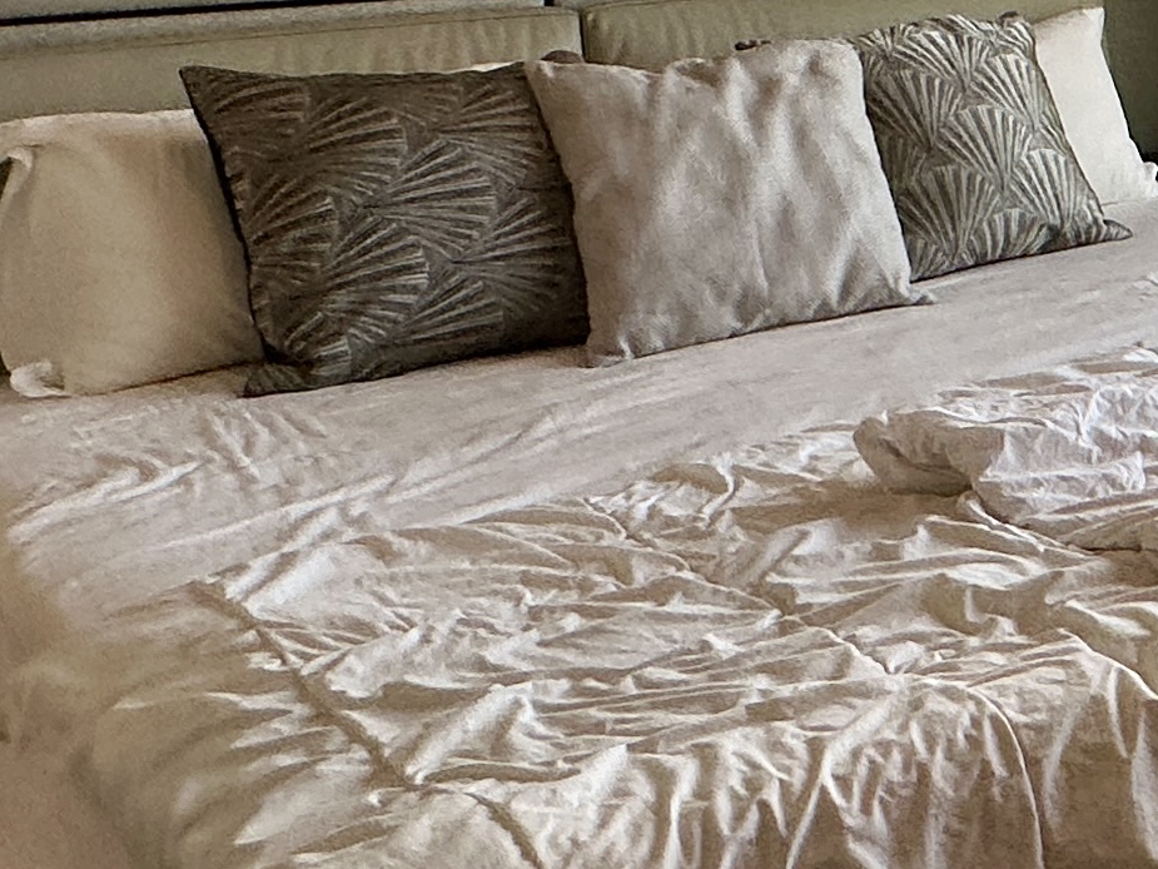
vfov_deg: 22.5
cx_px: 1676
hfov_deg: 25.1
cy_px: -120
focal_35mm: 61
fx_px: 2041
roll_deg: -0.6
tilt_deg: -2.2
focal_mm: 2.22
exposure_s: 1/160
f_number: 2.2
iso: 40
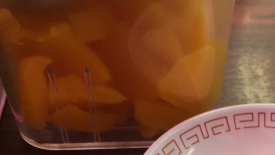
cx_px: 183
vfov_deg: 19.5
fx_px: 423
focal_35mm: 58
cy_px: 186
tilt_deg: -45.5
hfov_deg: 35.7
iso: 25
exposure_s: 1/60
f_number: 2.2
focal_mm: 4.15
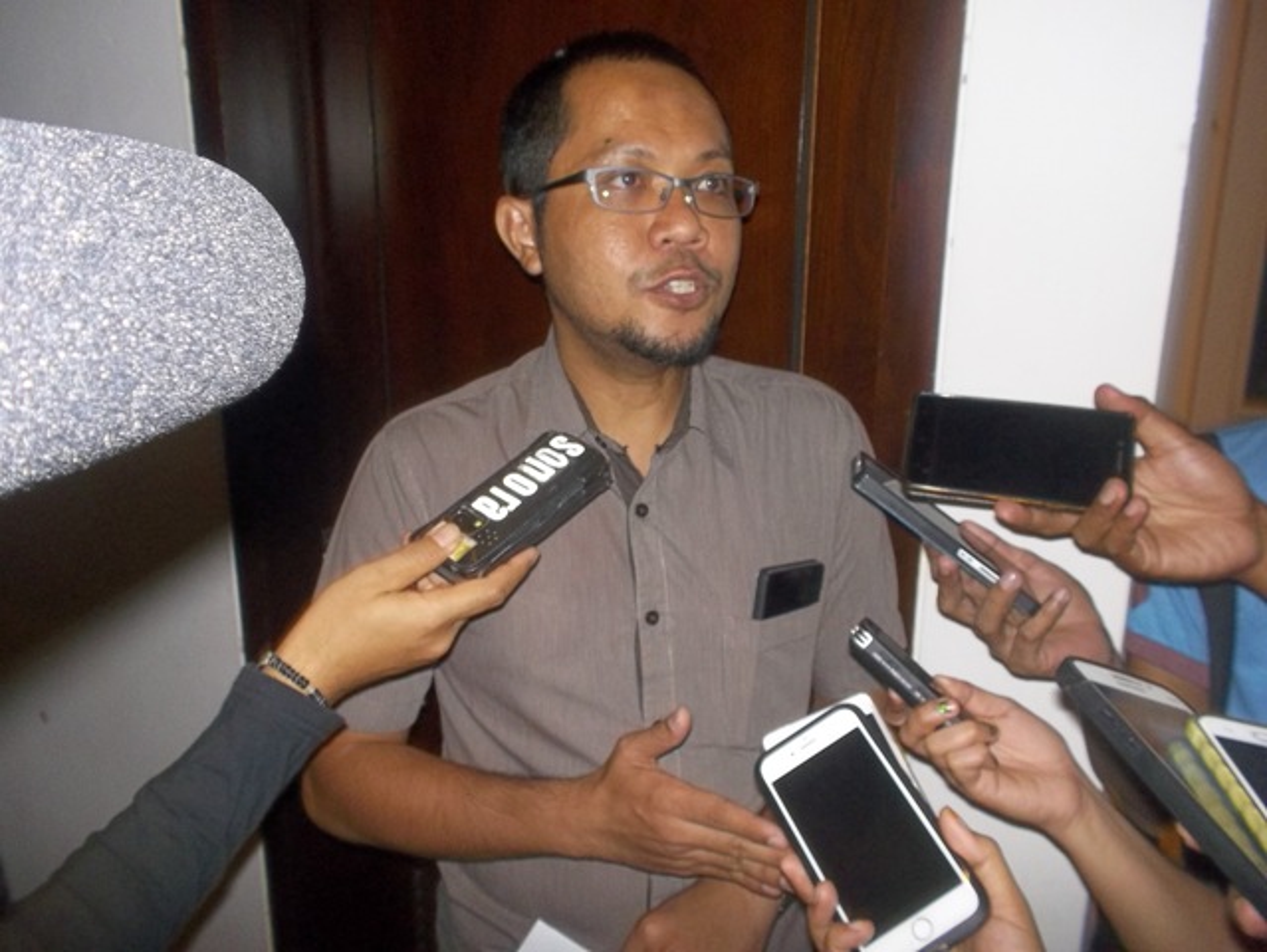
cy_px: 476
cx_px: 634
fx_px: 1062
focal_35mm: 29
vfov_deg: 48.3
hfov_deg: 61.6
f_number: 3.3
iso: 160
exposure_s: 1/30
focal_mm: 4.1
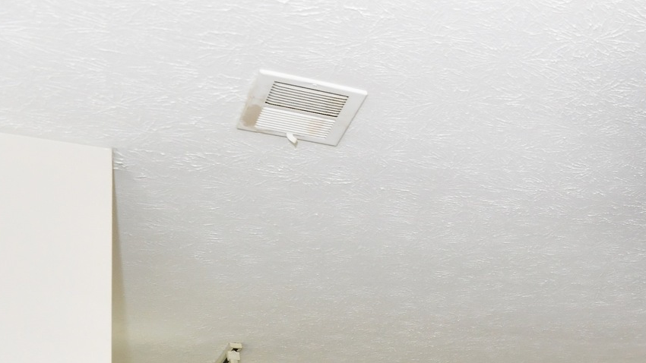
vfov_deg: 17.0
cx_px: 1039
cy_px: 716
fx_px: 908
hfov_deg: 25.4
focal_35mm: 53
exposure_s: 1/60
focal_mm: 14
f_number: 6.3
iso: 640
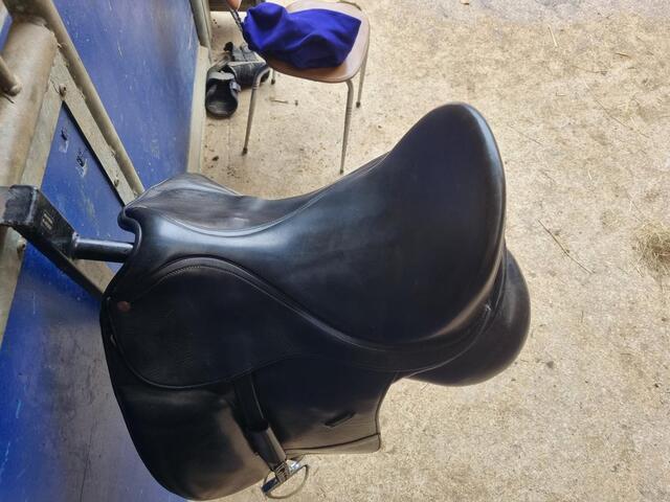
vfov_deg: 53.1
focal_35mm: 26
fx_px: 503
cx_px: 335
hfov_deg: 67.3
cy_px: 251
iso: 80
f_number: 1.8
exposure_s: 1/100
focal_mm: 5.4
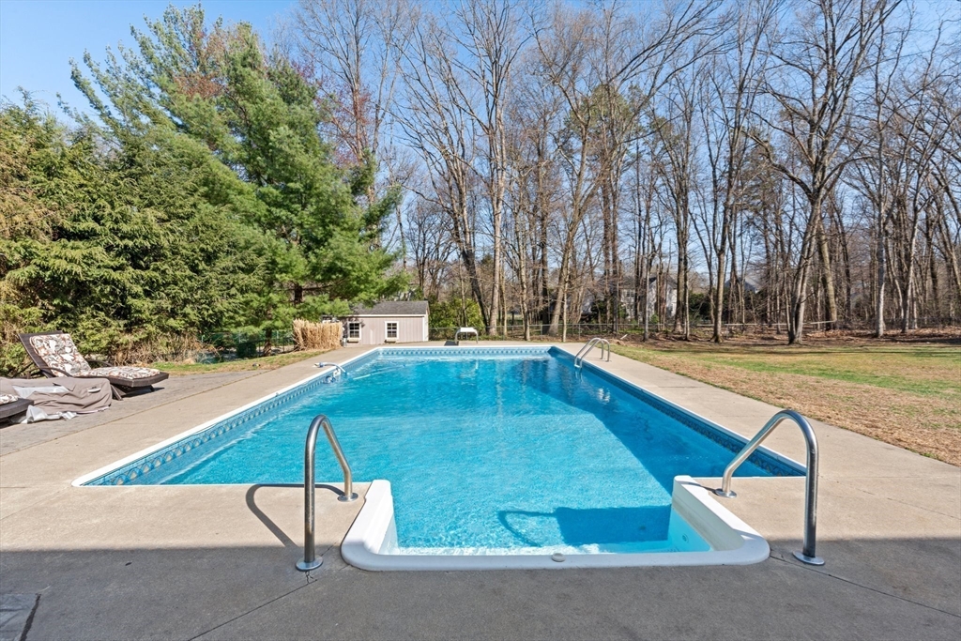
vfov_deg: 70.5
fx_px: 454
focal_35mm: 17
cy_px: 320
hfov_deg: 93.3
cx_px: 480
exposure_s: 1/20
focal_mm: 17
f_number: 16
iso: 100
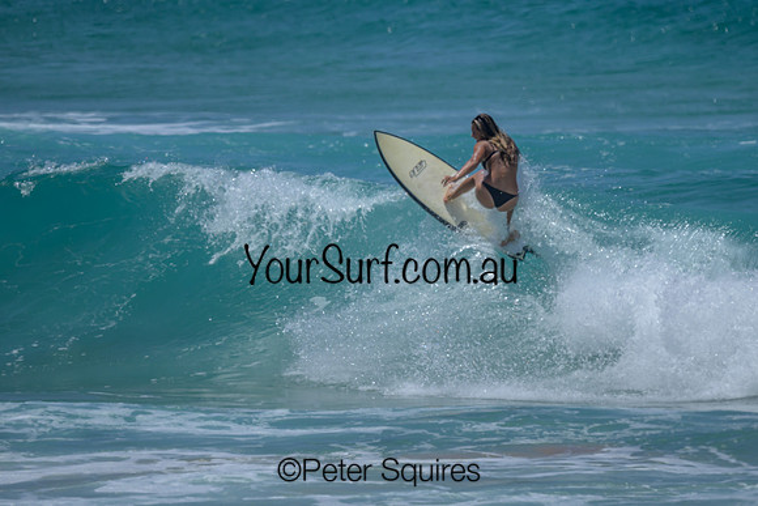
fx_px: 21136
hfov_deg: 2.1
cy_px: 189
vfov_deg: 1.4
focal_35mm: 1004
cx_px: 475
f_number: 6.3
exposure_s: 1/2500
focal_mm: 800
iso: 250
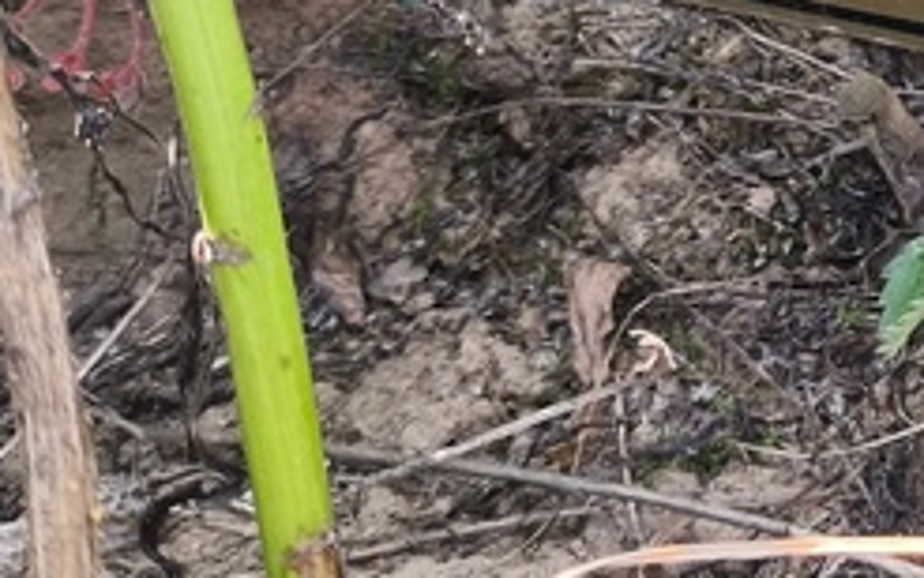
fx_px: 2167
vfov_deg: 14.7
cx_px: 1347
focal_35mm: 86
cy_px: -113
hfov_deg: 20.8
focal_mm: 4.71
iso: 64
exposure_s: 1/50
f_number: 1.7
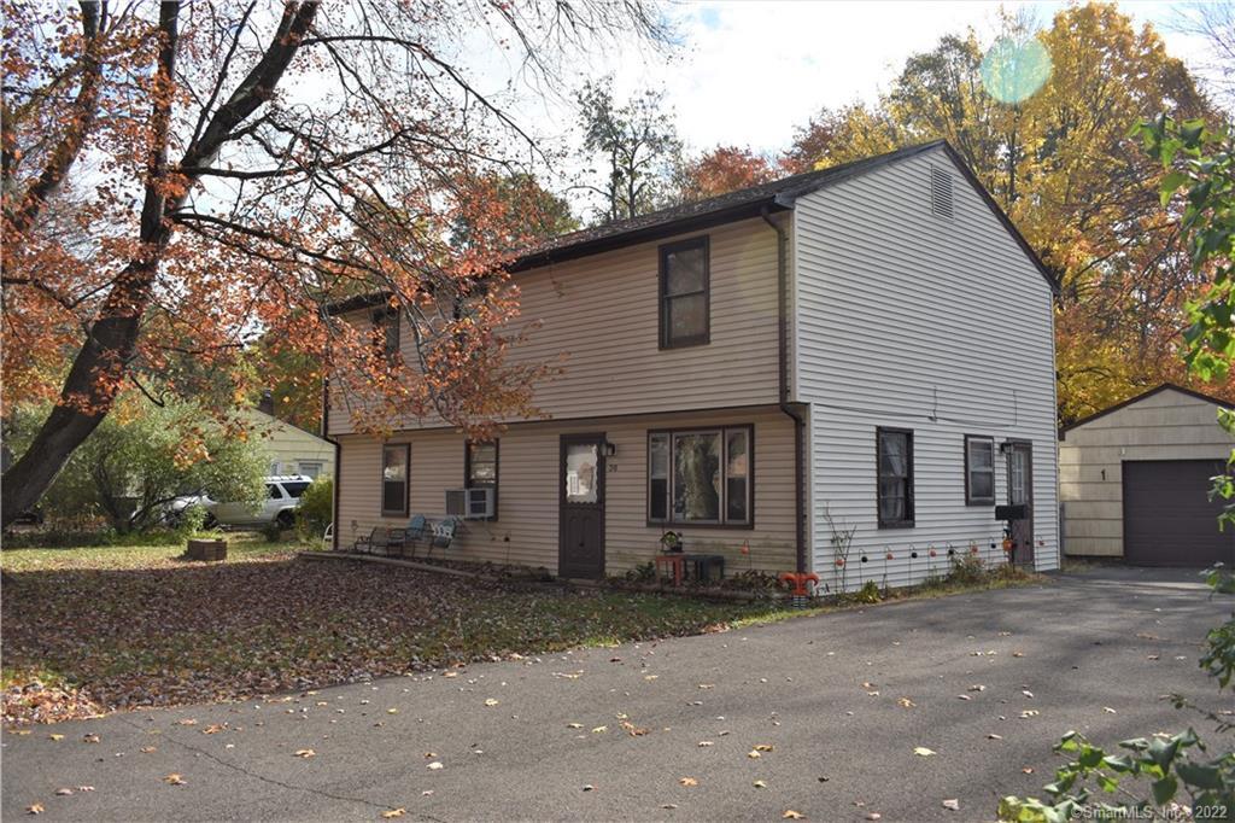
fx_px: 1029
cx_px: 618
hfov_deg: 61.9
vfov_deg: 43.6
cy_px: 412
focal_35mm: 30
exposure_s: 1/200
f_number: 5
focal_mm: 20
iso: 100
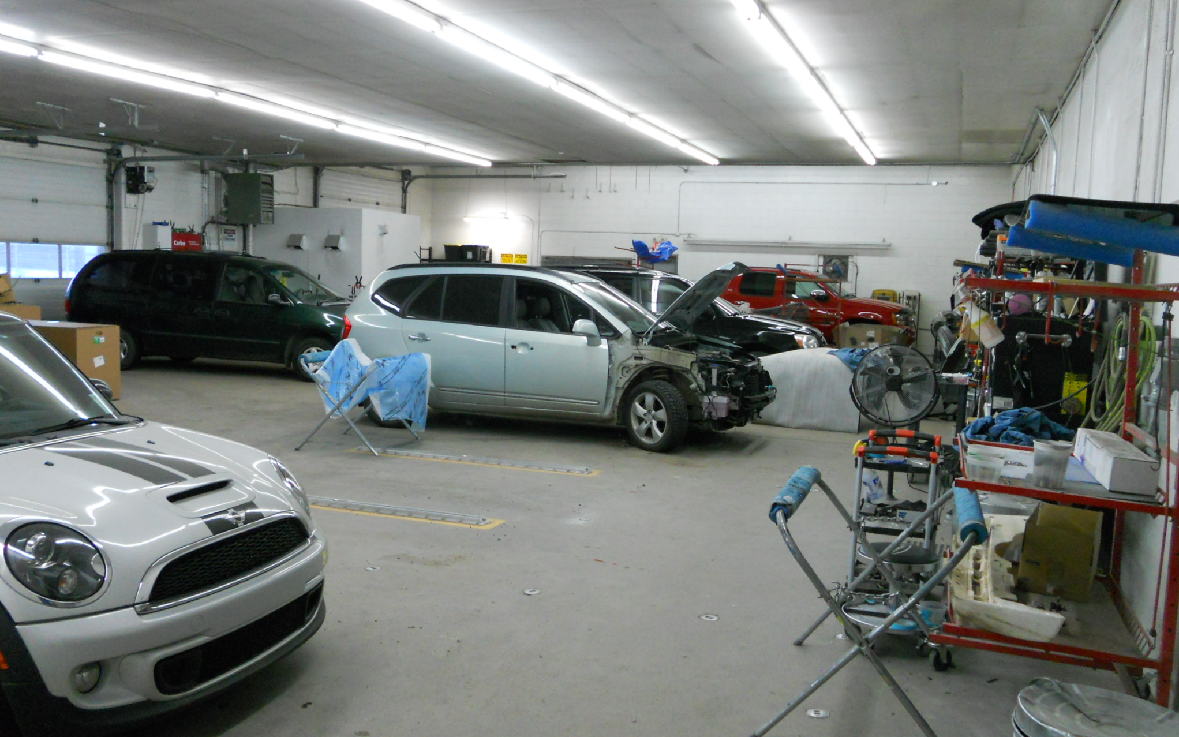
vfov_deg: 37.3
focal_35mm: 34
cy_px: 395
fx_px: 1093
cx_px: 590
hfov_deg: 56.7
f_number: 3.5
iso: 400
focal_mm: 5.8
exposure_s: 1/30
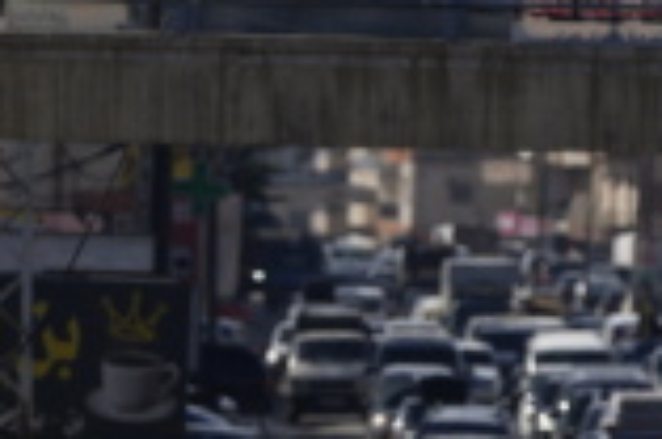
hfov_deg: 2.7
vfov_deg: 1.8
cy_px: 549
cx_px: 439
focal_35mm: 766
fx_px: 14057
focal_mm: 200
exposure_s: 1/800
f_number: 5
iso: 50
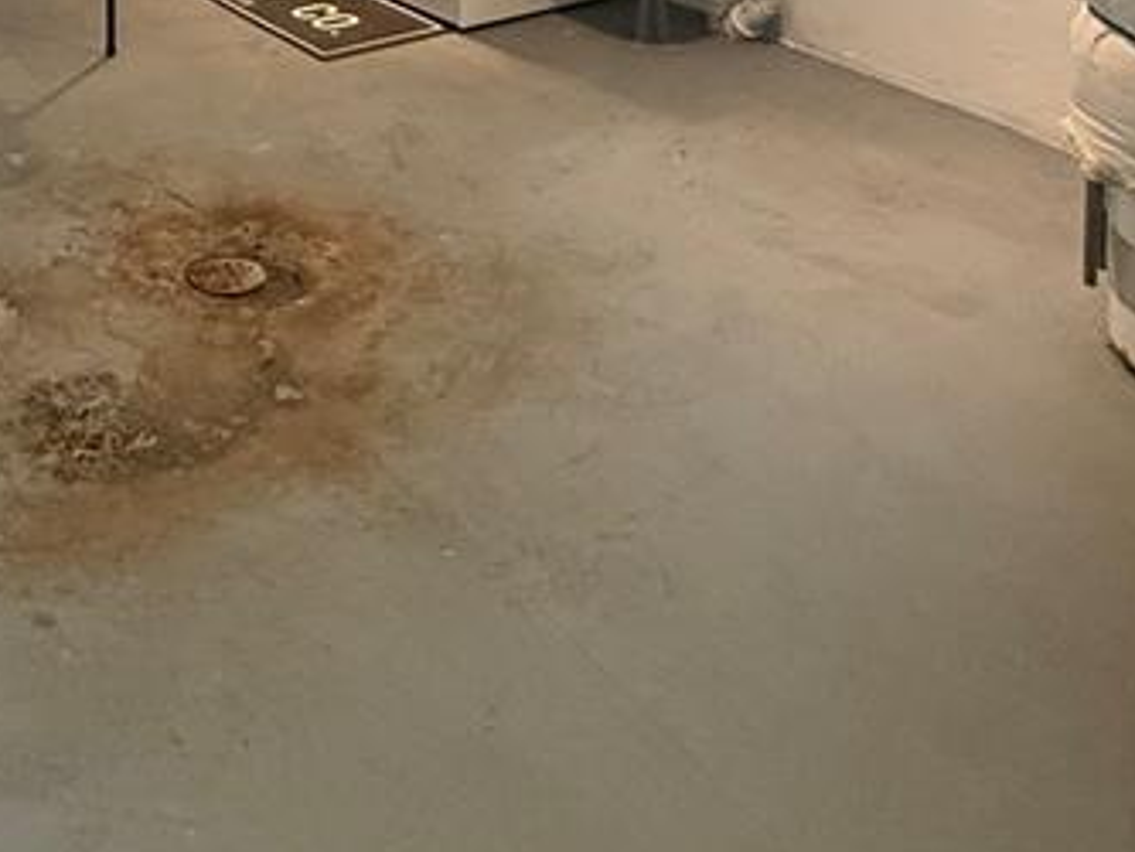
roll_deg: -0.9
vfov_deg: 26.3
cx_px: 303
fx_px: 1410
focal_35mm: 43
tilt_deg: -2.1
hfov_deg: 42.7
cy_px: -365
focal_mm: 2.22
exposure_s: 1/60
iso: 400
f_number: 2.2
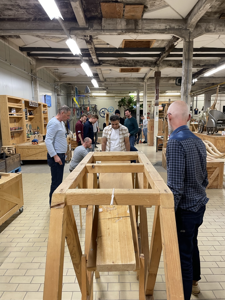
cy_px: 150
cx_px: 112
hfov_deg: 53.1
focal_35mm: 26
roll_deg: +0.6
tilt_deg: -9.4
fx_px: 225
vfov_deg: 67.3
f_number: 1.6
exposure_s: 1/50
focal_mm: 4.2
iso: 125
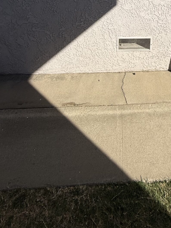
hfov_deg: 40.3
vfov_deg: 39.1
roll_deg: -1.6
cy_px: -46
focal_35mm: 34
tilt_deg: -6.1
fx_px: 224
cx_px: 134
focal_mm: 2.22
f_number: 2.2
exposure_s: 1/4149
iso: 50
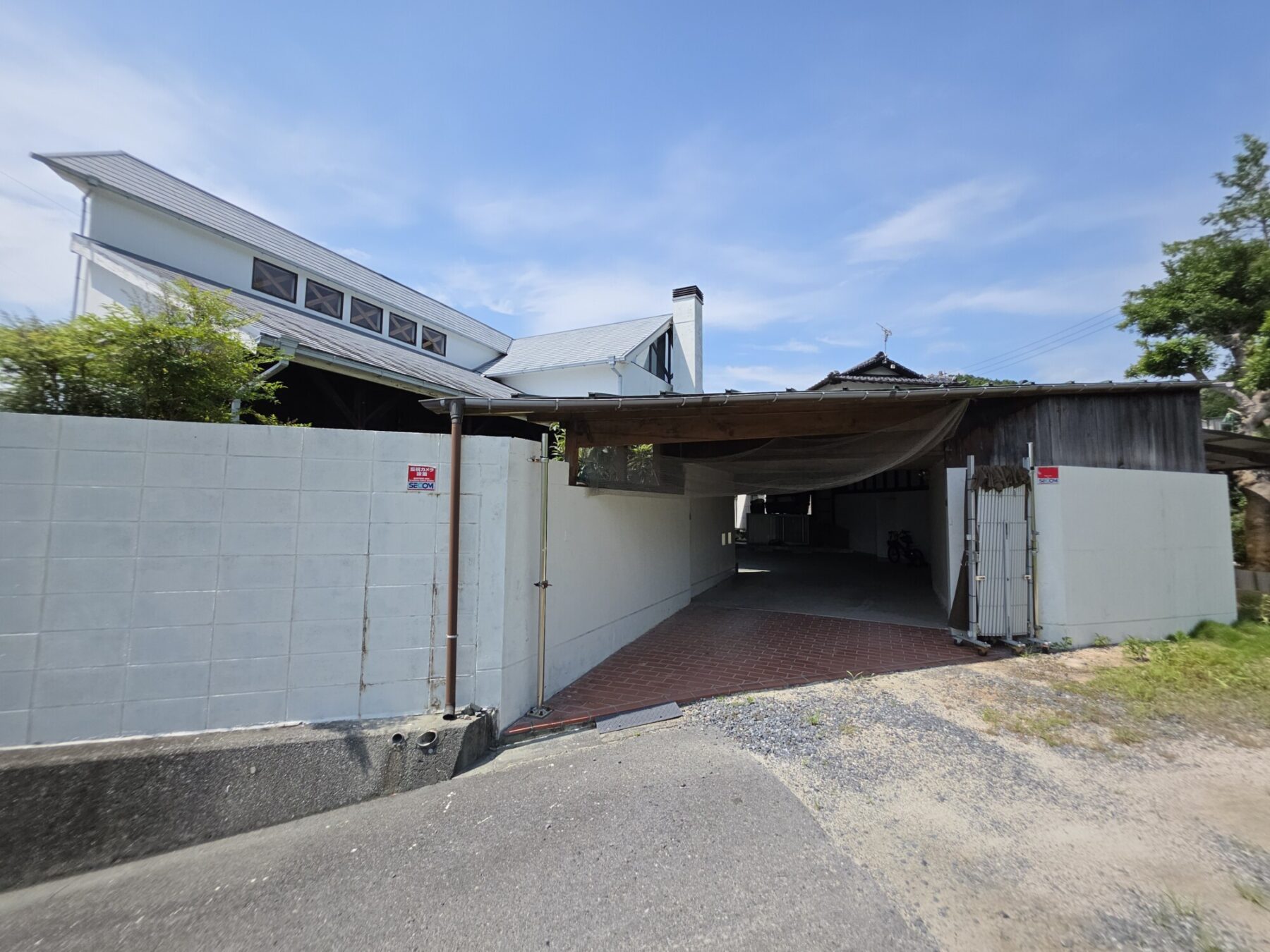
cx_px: 635
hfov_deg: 106.2
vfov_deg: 89.9
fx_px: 477
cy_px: 476
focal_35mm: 13
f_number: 1.9
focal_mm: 2.2
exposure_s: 1/1332
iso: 20
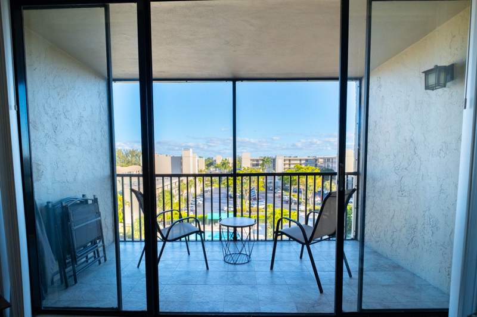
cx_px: 234
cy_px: 182
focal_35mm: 19
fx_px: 249
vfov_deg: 64.8
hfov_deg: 87.6
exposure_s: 1/1000
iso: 640
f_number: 4
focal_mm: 10.5
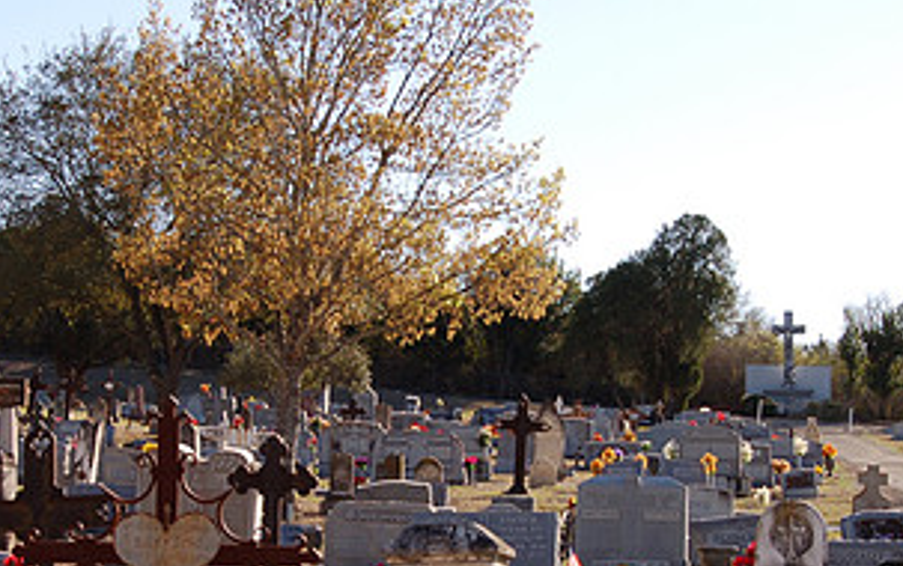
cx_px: 349
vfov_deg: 11.8
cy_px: 408
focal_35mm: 111
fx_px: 2734
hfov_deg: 18.7
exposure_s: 1/160
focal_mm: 38
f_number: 10
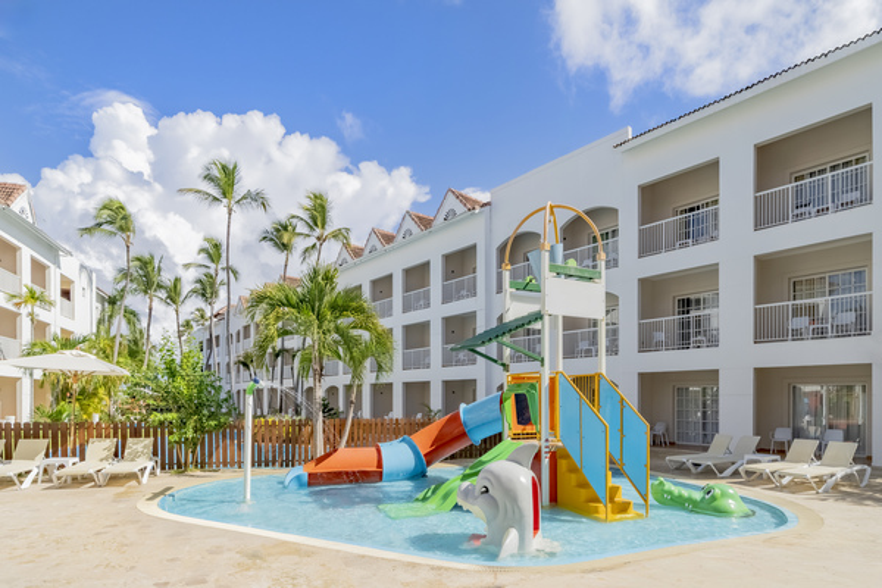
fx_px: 367
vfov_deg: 77.3
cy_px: 294
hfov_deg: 100.4
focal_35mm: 15
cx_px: 441
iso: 400
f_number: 6.3
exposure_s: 1/8000
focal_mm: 15
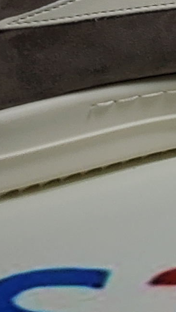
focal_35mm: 175
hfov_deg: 6.0
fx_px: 1453
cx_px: 660
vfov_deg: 11.6
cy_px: -209
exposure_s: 1/824
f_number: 1.5
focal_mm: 4.3
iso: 50
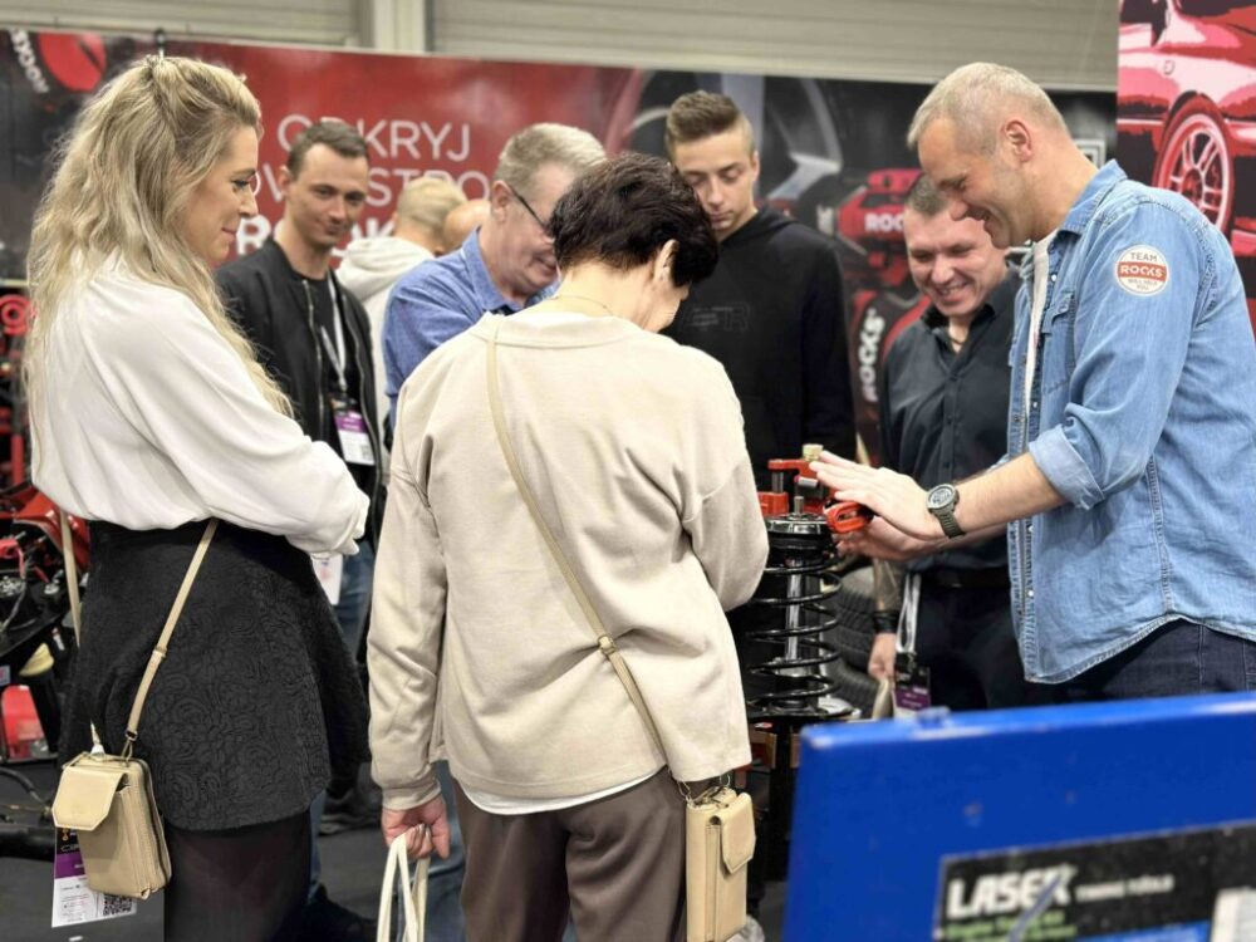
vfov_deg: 30.3
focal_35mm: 48
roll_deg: -0.1
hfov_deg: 39.7
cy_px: 471
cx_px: 628
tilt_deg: -4.5
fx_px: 1742
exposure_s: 1/50
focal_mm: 6.86
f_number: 1.78
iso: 125
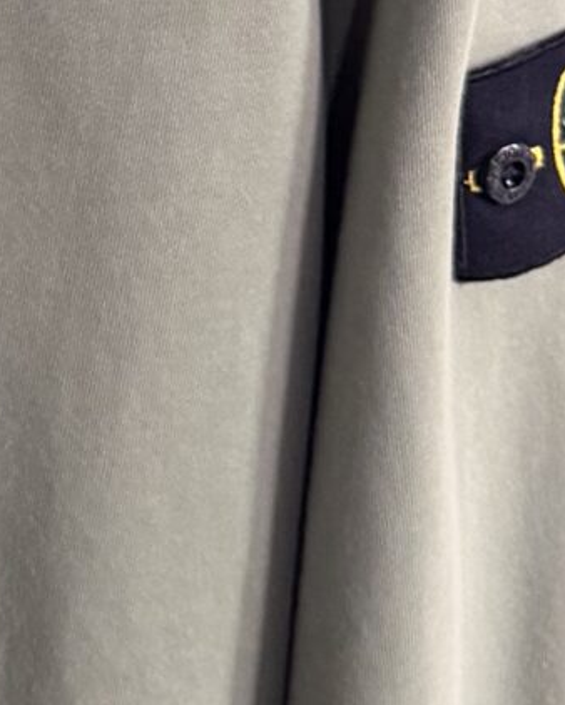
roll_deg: -1.0
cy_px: -565
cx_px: -557
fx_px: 2966
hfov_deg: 10.1
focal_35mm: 142
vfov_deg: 12.4
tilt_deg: -8.5
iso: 500
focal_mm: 6.76
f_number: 1.78
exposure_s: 1/51
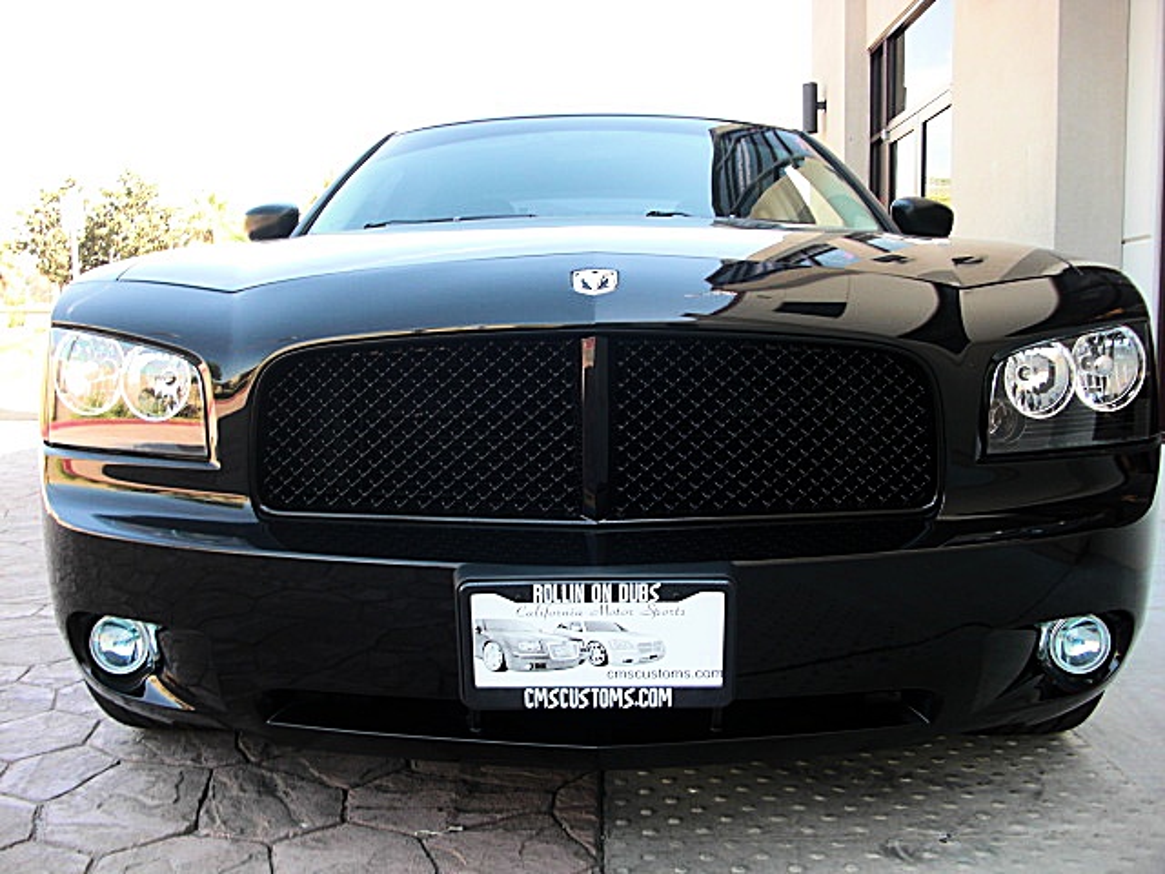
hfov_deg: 51.4
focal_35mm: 36
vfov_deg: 39.7
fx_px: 1212
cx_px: 582
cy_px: 437
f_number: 2.8
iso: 50
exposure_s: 1/100
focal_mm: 6.3
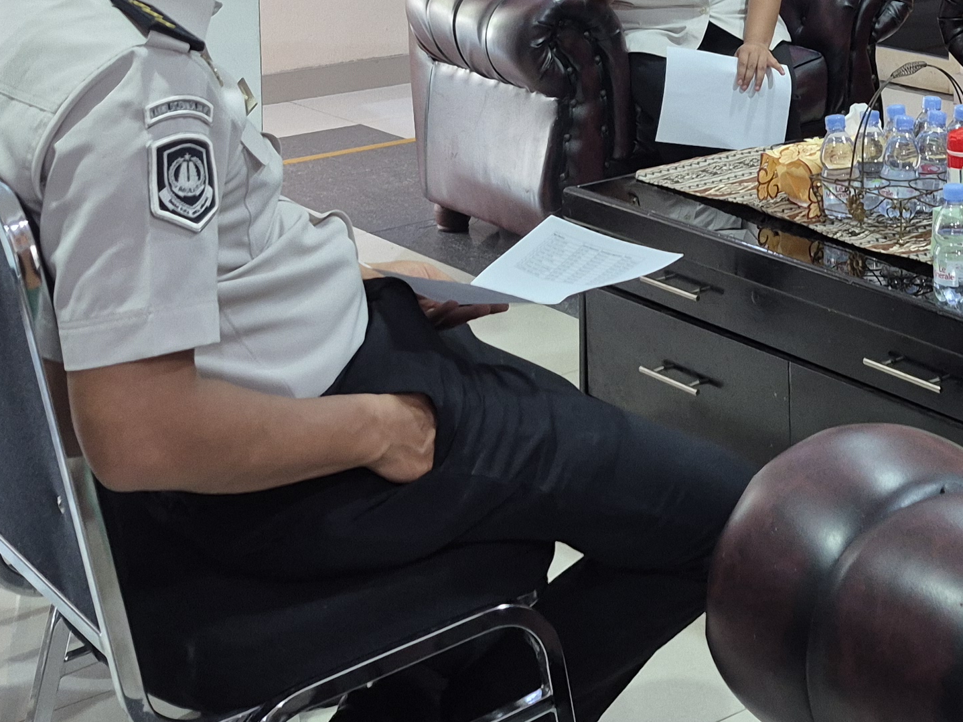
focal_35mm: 64
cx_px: 850
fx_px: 1780
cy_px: -163
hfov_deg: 29.2
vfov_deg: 21.2
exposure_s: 1/37
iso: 320
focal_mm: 5.4
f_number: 1.8
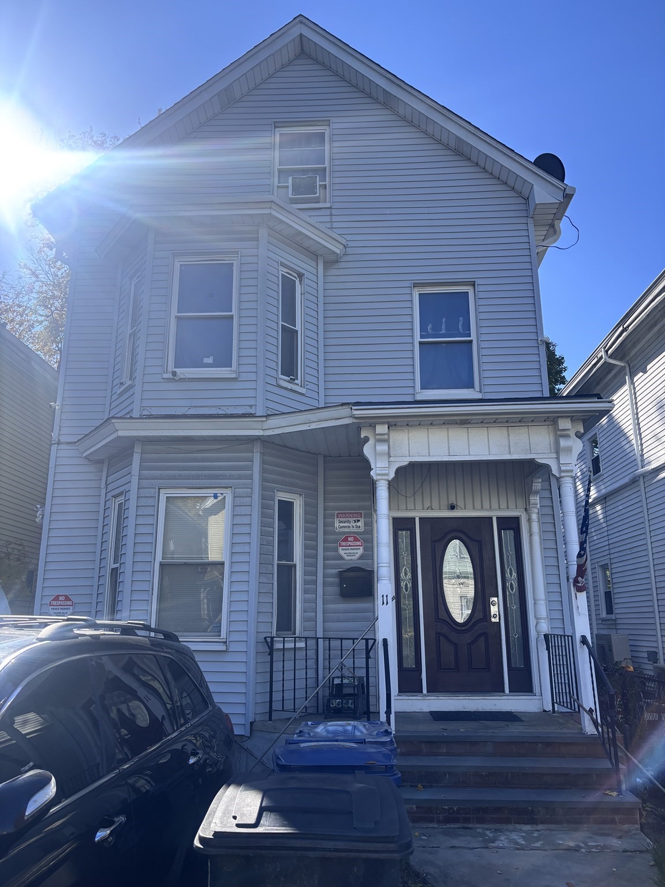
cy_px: 444
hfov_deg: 53.1
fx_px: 666
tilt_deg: +13.1
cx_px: 332
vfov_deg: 67.3
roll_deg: -0.4
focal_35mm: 26
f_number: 1.6
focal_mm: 5.96
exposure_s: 1/2342
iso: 50
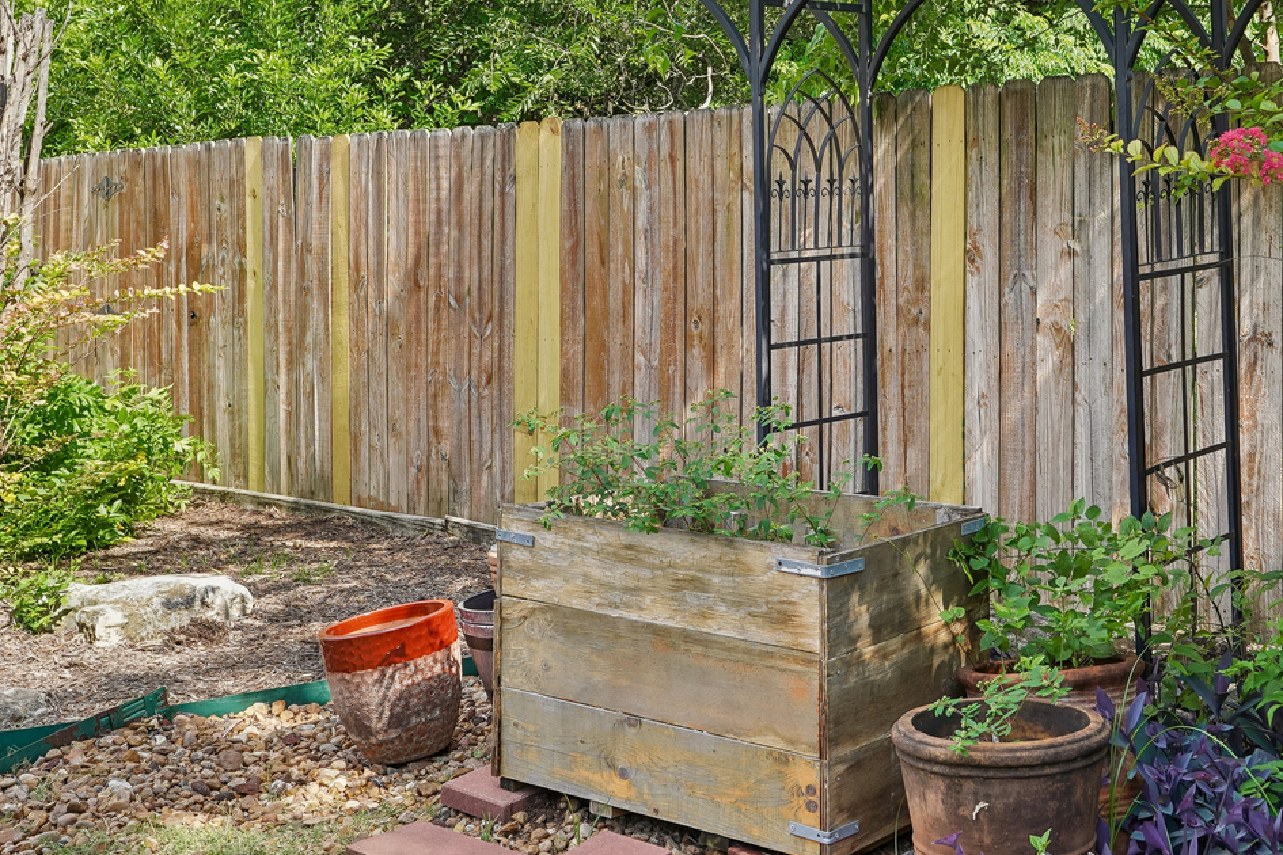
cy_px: 292
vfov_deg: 27.9
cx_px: 896
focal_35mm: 48
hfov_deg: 40.4
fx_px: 1711
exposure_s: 1/50
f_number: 8
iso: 100
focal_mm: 28
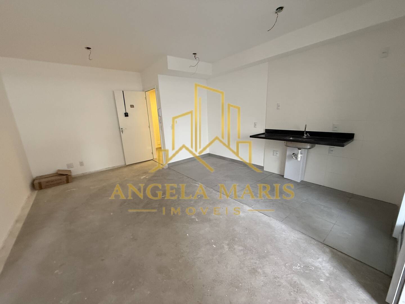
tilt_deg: -15.6
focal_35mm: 14
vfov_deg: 85.7
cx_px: 202
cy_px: 152
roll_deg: +0.1
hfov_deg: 102.1
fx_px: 164
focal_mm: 2.22
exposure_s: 1/60
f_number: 2.2
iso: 400
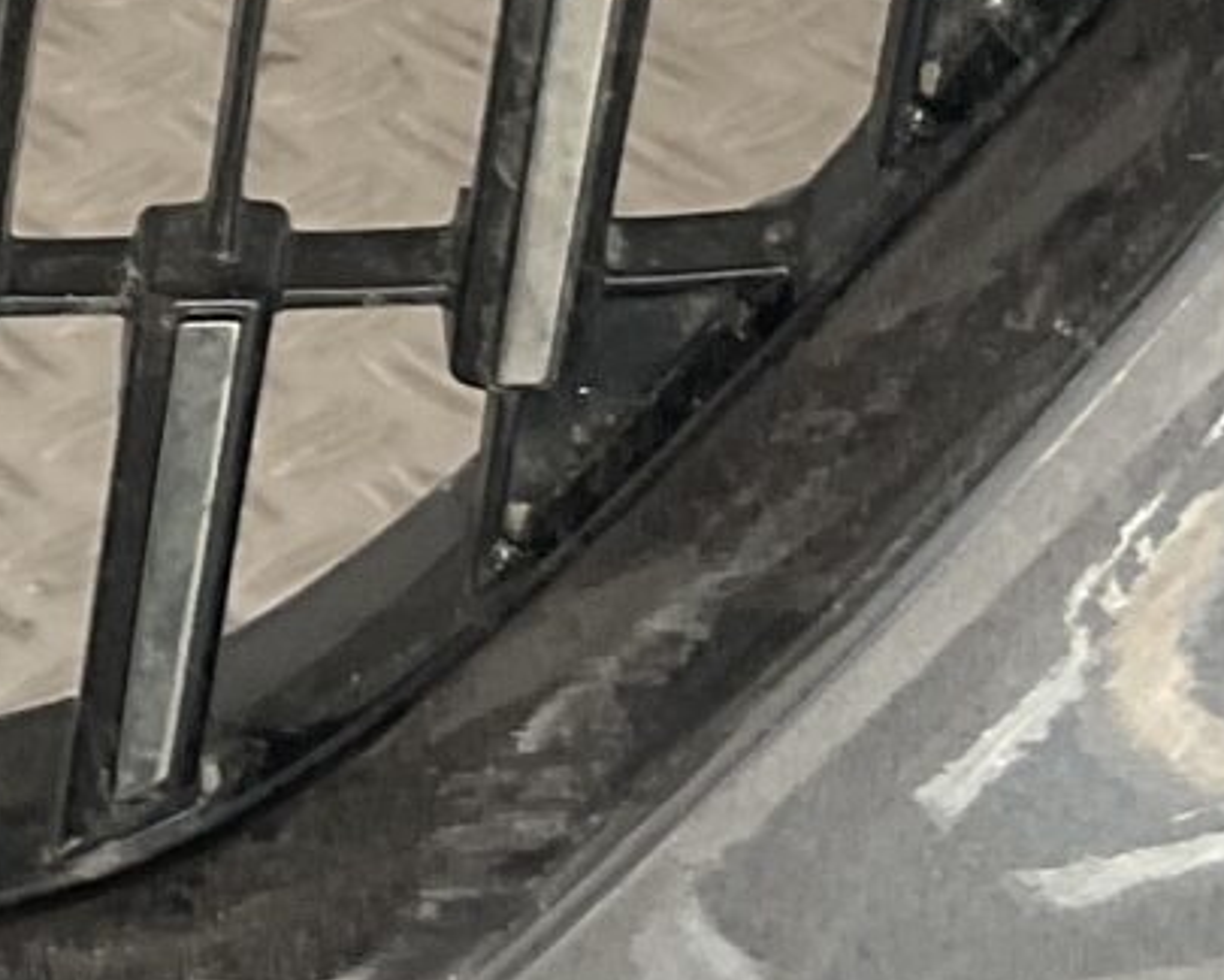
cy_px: -965
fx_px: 6484
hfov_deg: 10.6
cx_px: -242
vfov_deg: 8.2
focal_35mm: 179
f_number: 1.8
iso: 25
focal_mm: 3
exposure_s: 1/100
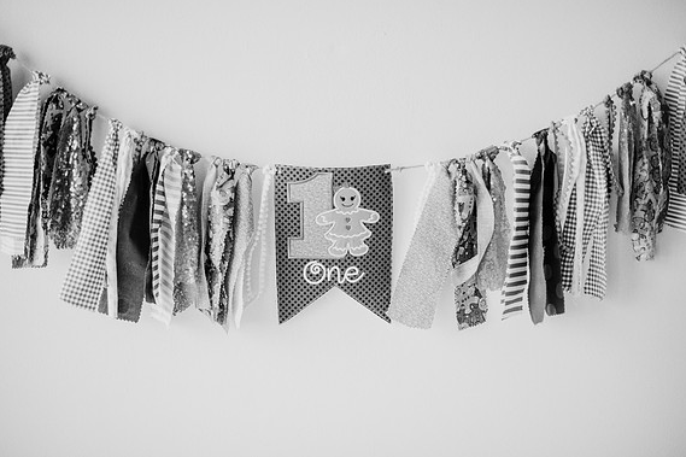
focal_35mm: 51
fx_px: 971
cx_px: 339
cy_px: 226
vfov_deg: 26.5
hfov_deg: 38.9
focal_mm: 50
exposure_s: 1/640
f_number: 1.8
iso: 640
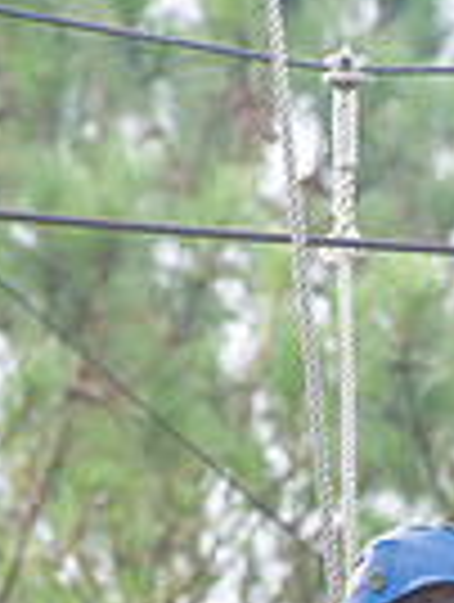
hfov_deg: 2.3
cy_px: 940
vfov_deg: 3.1
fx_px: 11226
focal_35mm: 644
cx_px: 566
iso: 1250
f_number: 7.1
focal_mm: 200
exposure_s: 1/500
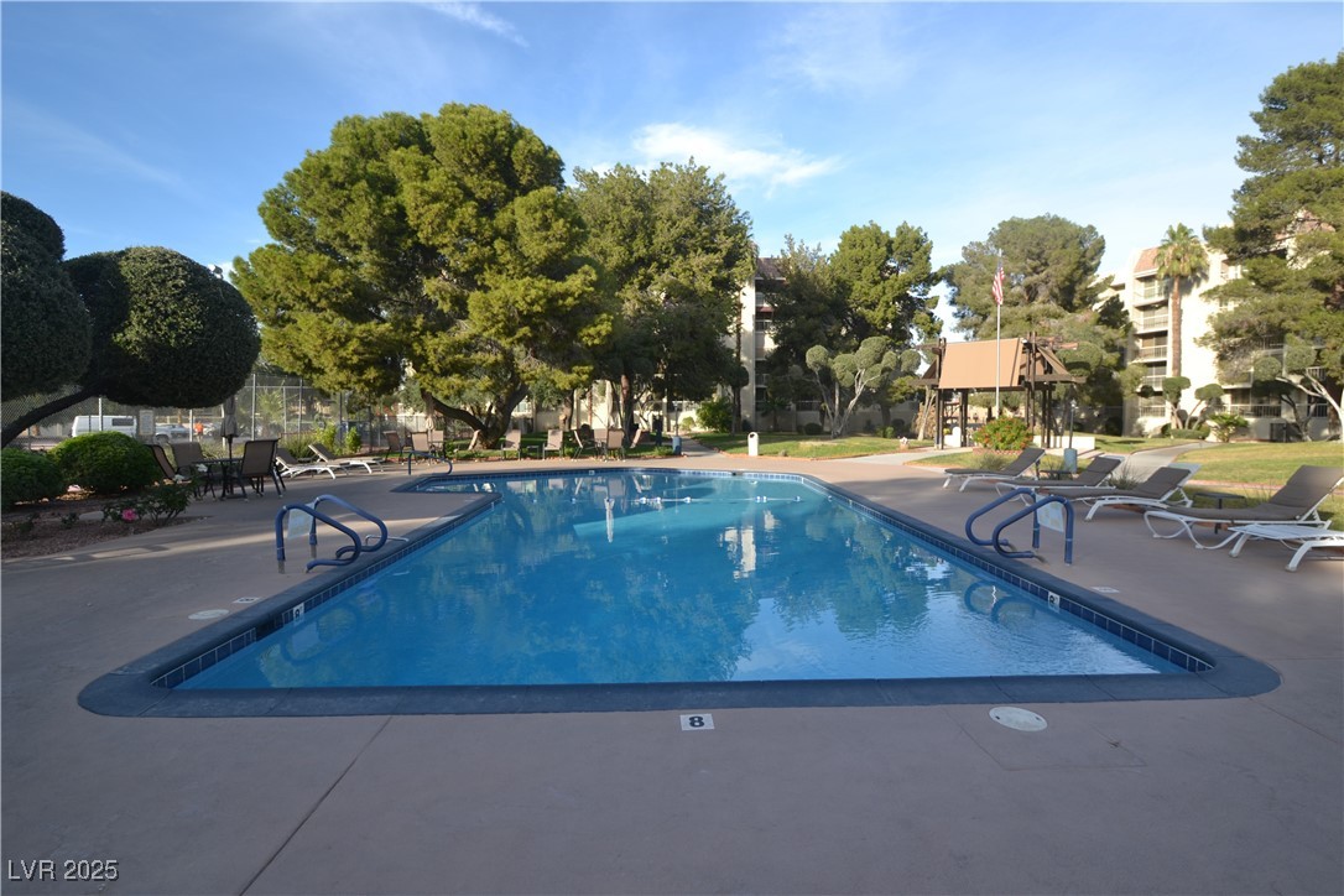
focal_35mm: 17
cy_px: 448
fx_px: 644
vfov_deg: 69.7
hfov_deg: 92.4
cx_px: 672
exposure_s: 1/160
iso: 100
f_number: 6.3
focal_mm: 11.5
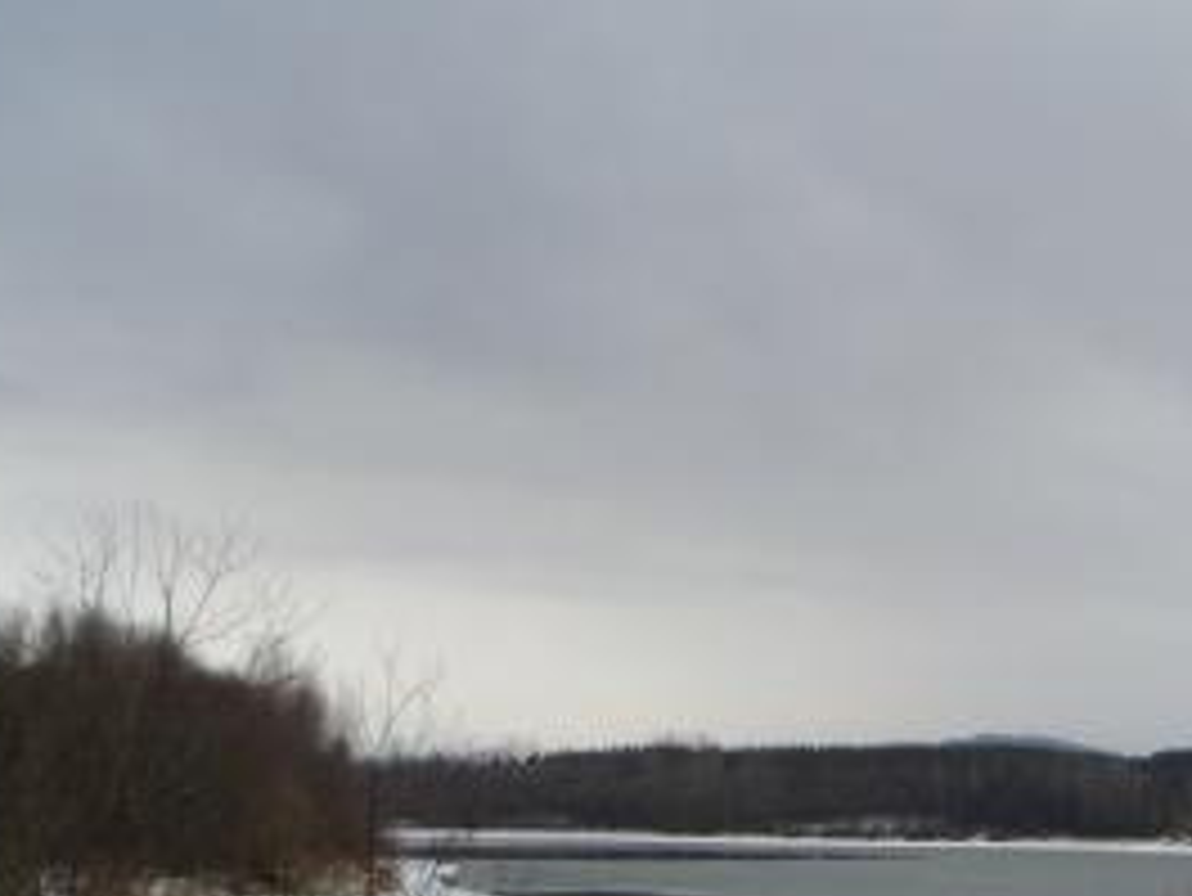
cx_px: 940
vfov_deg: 22.0
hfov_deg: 28.8
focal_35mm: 66
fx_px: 2274
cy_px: 716
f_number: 4.8
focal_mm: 8
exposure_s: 1/100
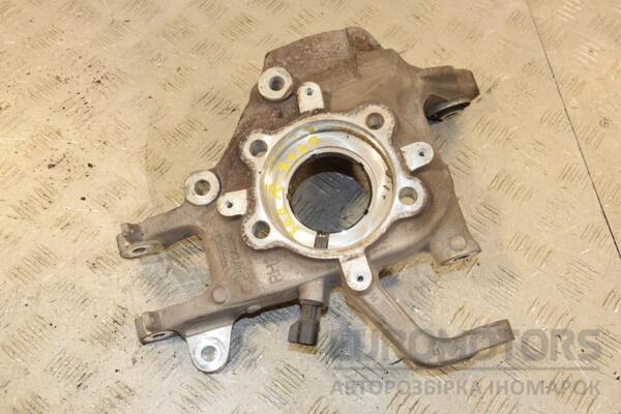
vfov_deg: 29.9
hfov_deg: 43.6
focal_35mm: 45
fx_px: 776
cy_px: 207
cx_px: 310
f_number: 9
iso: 800
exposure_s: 1/200
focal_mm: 30
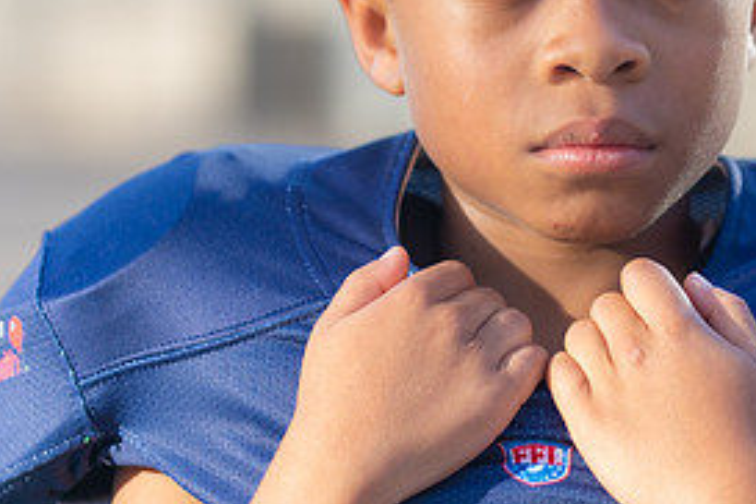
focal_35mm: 225
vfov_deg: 6.1
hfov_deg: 9.1
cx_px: 557
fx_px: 4725
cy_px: 156
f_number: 2.8
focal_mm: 106
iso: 100
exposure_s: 1/500
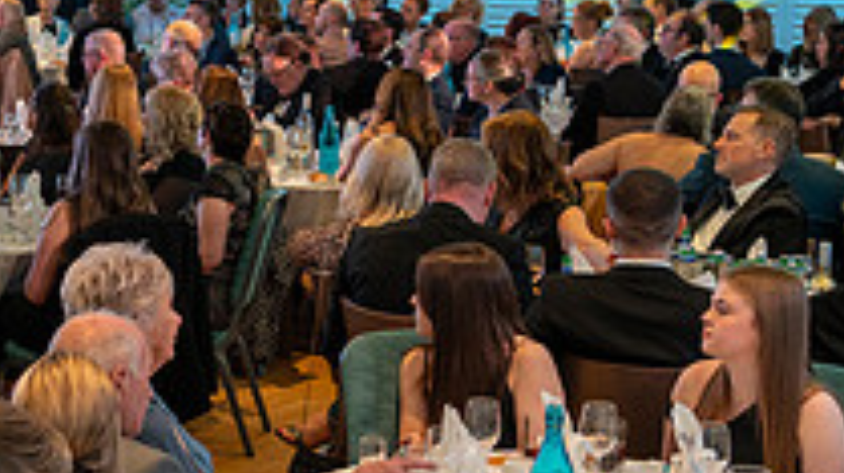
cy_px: 273
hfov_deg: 20.0
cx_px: -93
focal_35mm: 102
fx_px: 2280
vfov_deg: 11.8
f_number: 4.5
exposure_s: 1/60
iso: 800
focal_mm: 35
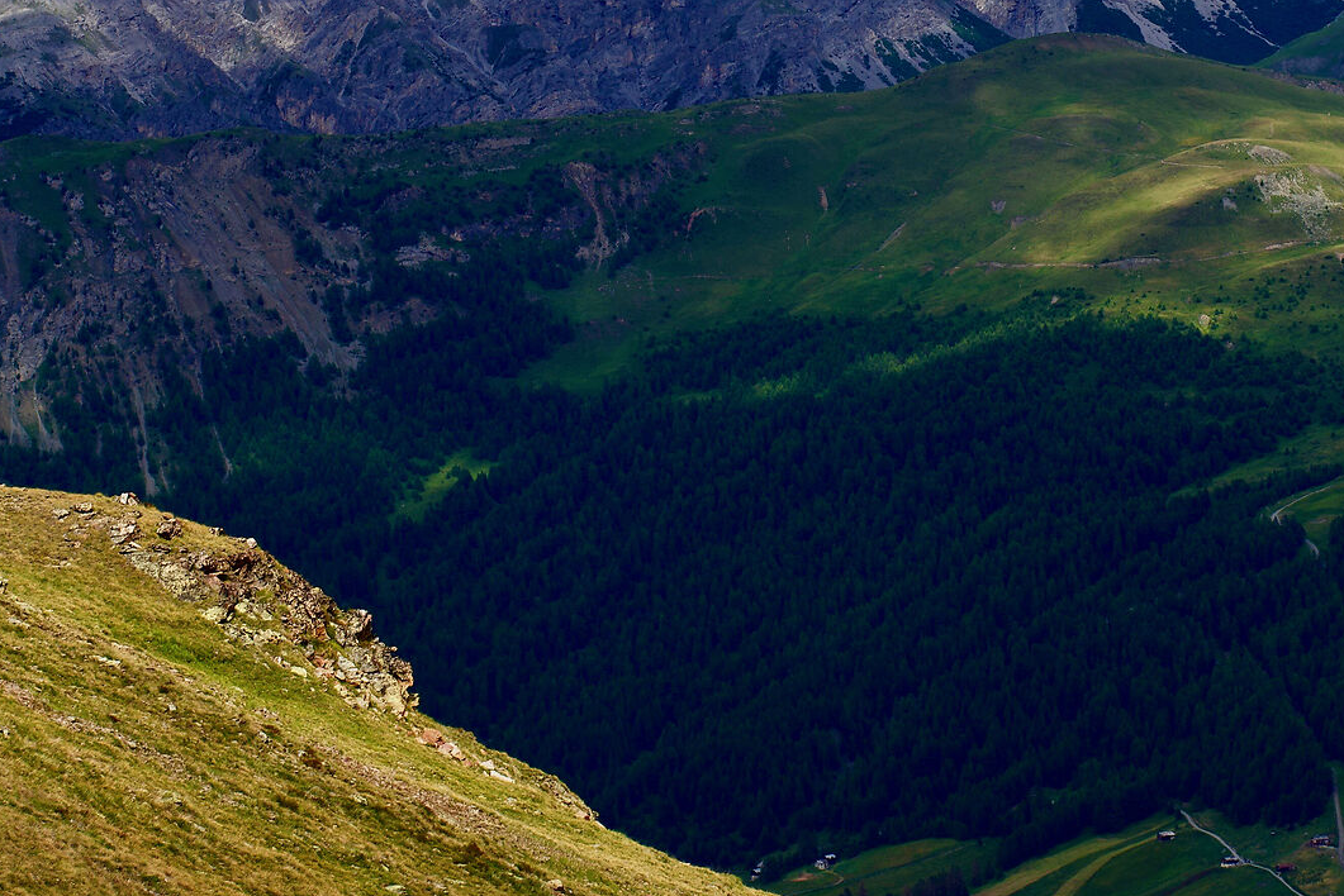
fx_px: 6759
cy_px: -22
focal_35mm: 181
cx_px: 813
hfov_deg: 11.4
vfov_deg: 7.6
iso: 100
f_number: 8
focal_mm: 80
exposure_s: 1/500
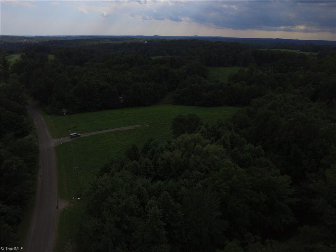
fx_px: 194
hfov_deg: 81.7
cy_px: 126
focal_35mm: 20
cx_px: 168
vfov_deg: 66.0
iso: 100
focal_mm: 3.61
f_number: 2.8
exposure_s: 1/1996
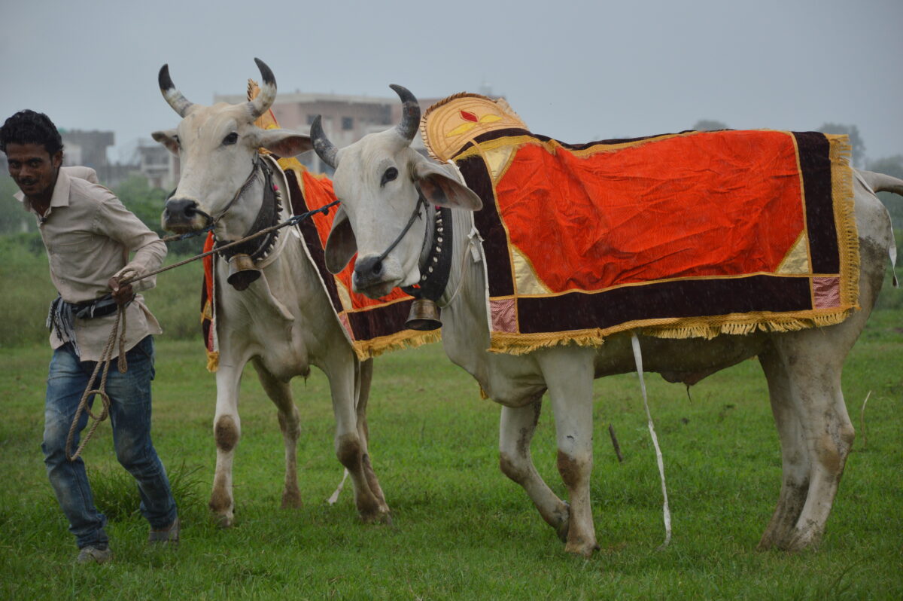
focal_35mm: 147
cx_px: 452
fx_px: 3684
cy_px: 300
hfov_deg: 14.0
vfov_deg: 9.3
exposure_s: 1/640
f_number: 5.6
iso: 200
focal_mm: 98
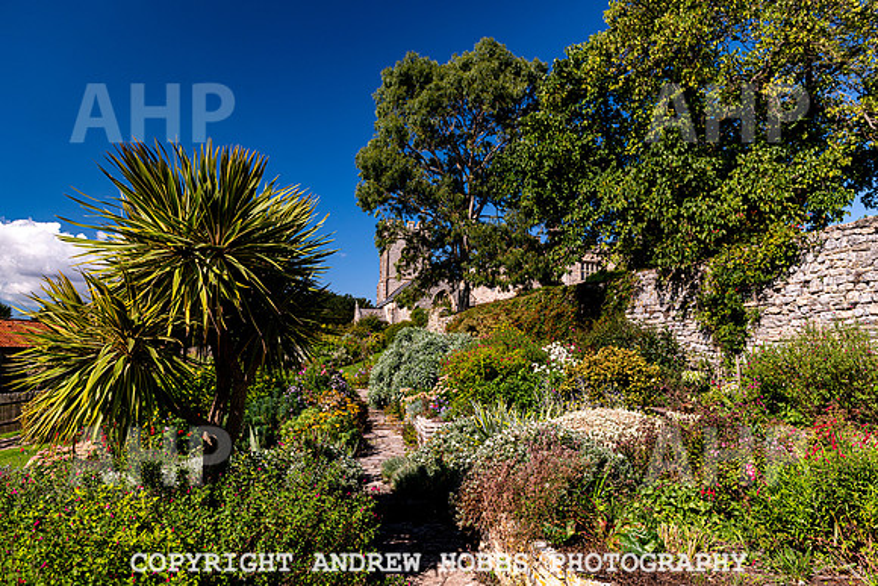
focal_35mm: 24
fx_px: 585
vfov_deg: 53.2
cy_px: 293
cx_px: 439
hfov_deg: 73.7
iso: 160
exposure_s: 1/1000
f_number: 5.6
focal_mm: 24
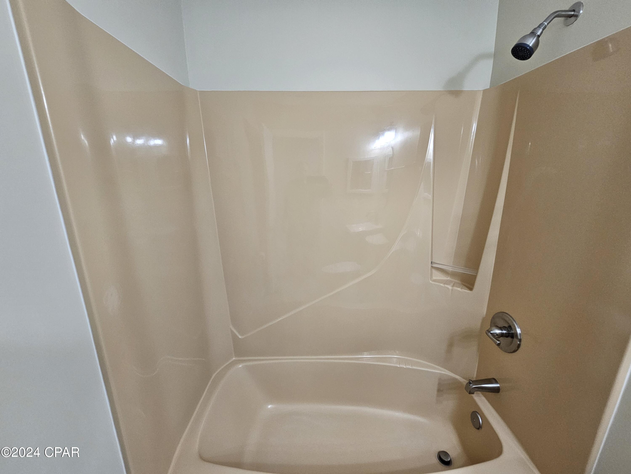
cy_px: 237
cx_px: 316
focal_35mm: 13
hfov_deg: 106.2
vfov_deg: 89.9
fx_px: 237
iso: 250
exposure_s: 1/60
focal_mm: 2.2
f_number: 2.2
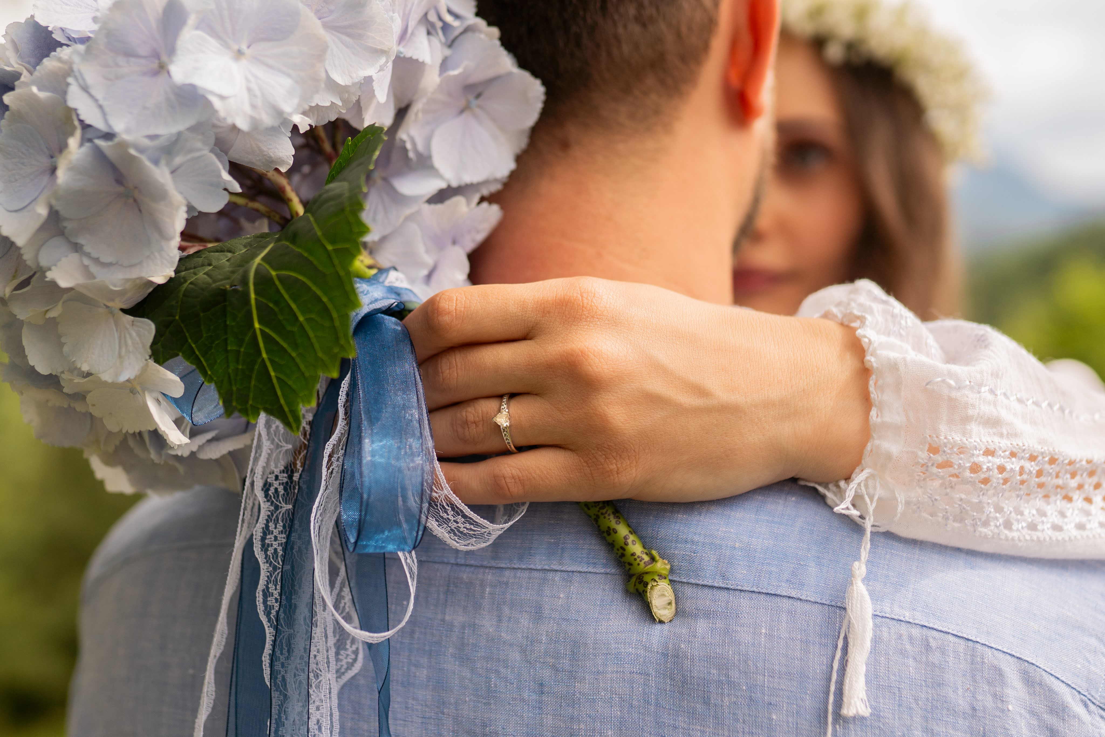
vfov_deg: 26.0
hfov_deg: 38.2
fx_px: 1596
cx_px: 552
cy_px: 368
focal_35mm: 52
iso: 100
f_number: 2
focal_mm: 35
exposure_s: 1/2000
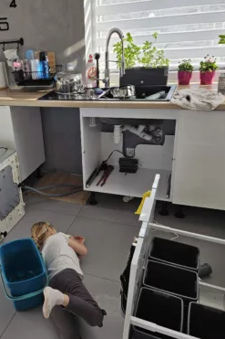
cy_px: 172
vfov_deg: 57.2
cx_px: 56
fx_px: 310
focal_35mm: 33
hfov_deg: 38.9
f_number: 1.8
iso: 50
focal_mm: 5.4
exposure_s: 1/197
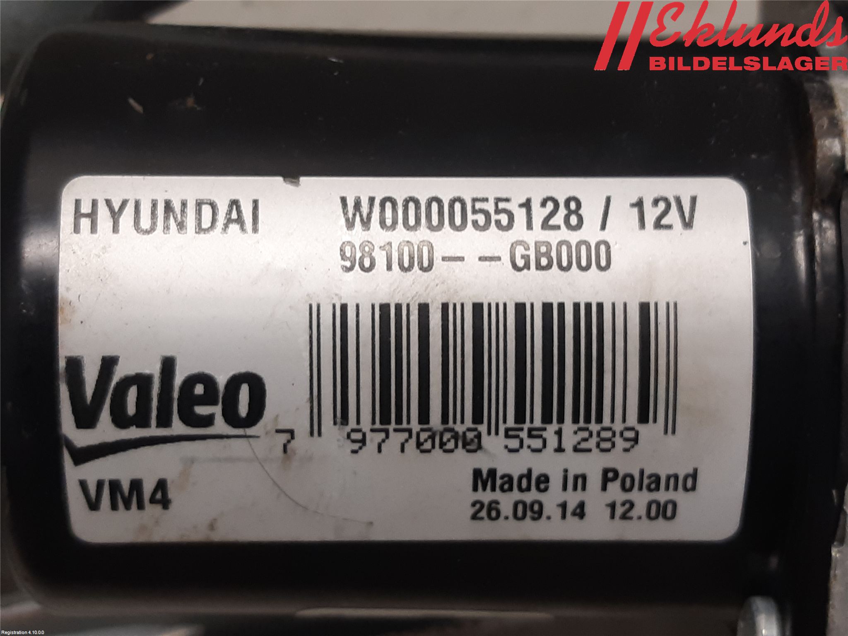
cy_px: 318
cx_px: 424
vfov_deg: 53.1
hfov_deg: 67.3
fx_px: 637
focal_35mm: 26
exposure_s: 1/50
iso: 80
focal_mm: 3.93
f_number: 1.7
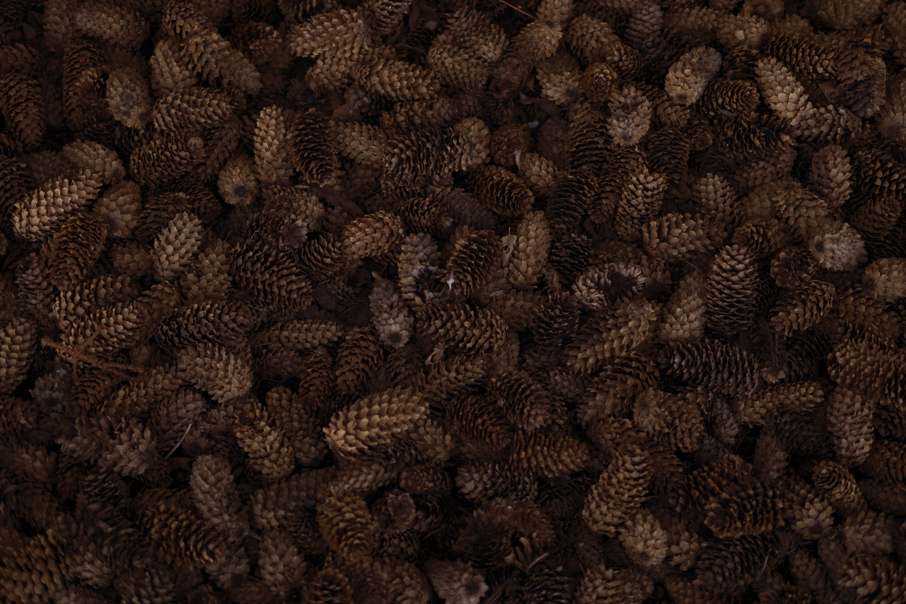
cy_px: 302
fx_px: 1334
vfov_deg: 25.5
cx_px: 453
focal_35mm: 53
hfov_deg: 37.5
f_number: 2.2
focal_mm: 35
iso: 800
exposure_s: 1/4000
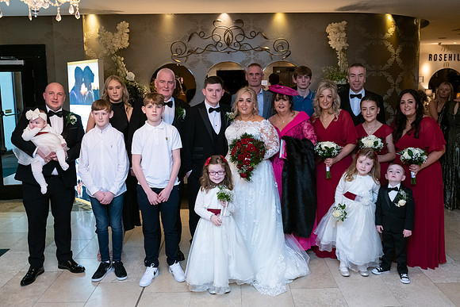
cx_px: 239
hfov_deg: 60.4
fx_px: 395
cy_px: 135
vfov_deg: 42.4
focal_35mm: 31
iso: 1600
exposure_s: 1/160
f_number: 5
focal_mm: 27
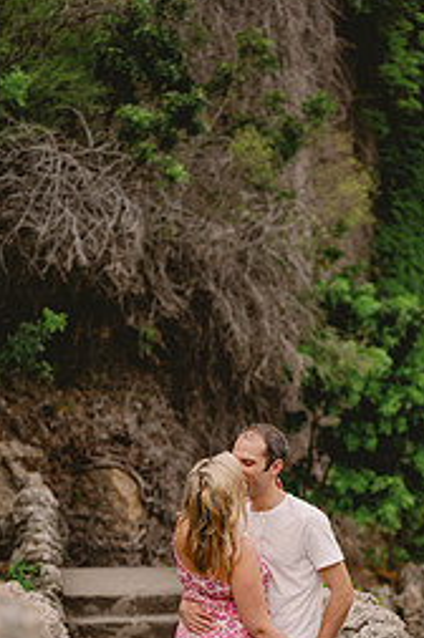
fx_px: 1577
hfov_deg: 15.3
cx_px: 292
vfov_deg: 22.7
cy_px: 469
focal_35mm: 89
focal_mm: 50
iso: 80
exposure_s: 1/320
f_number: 2
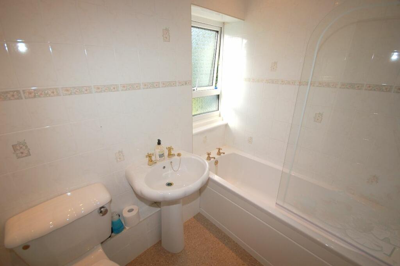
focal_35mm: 15
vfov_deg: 77.2
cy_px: 133
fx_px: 167
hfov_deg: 100.4
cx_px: 200
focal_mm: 10
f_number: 5.6
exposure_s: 1/125
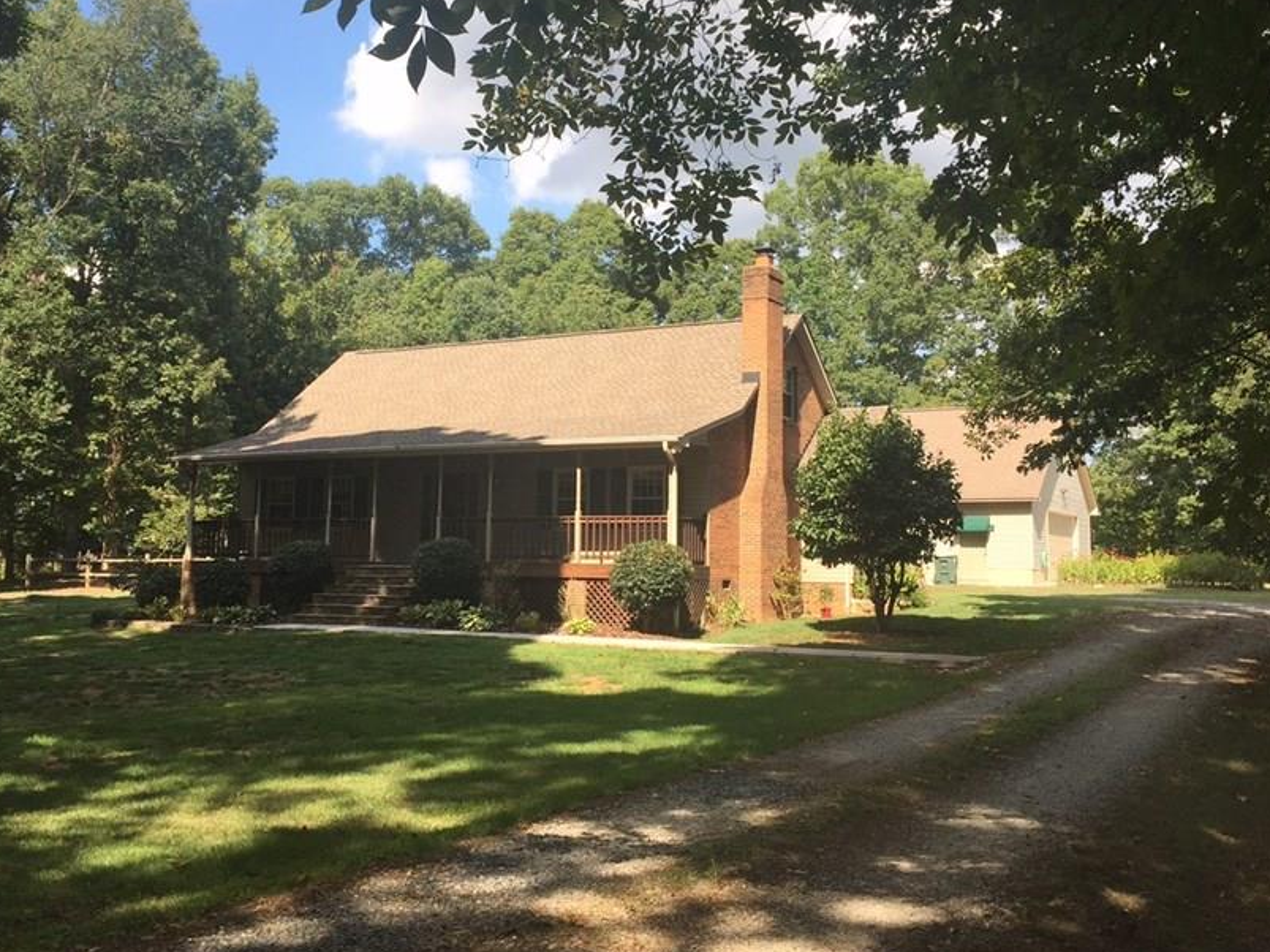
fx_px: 1357
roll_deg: -2.1
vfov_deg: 38.6
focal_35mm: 37
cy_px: 441
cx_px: 546
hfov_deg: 50.0
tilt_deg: +6.3
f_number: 2.2
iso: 32
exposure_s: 1/706
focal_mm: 4.15
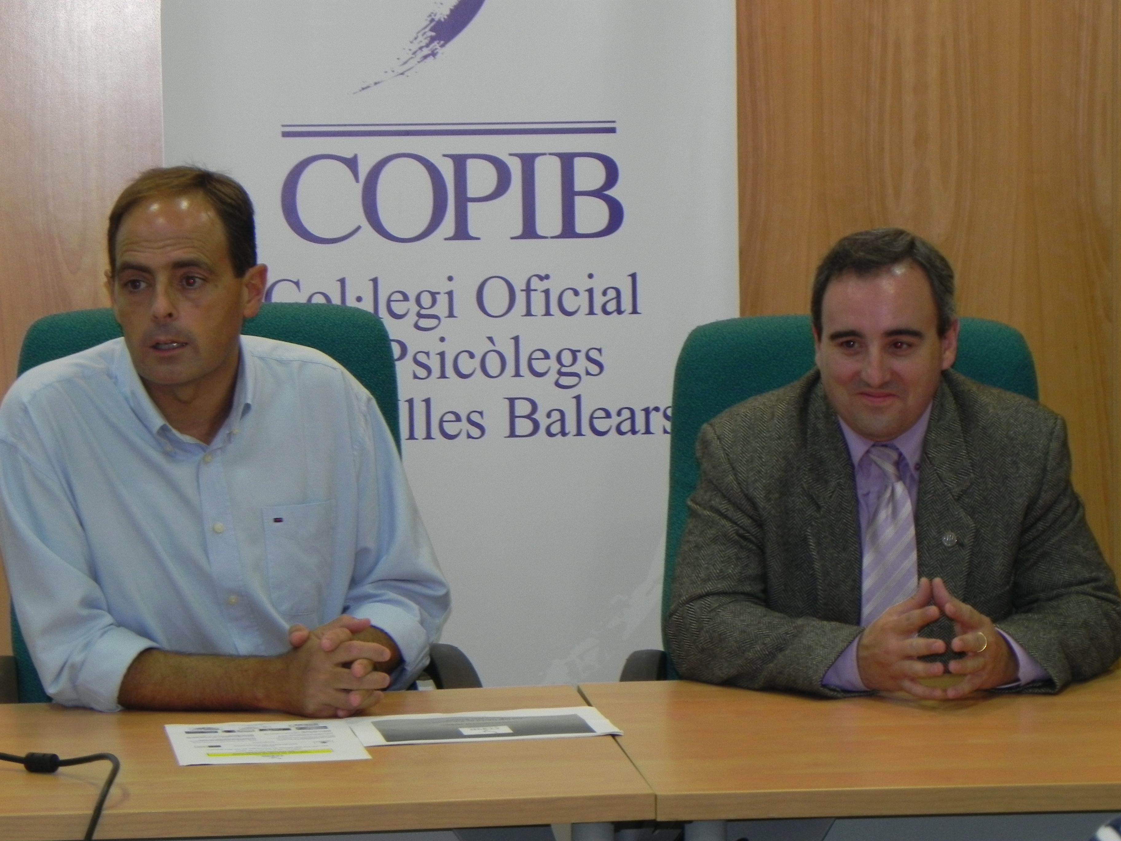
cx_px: 560
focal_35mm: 144
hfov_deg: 13.7
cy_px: 420
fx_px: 4663
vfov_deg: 10.3
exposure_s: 1/30
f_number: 4.5
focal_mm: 25.7
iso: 200
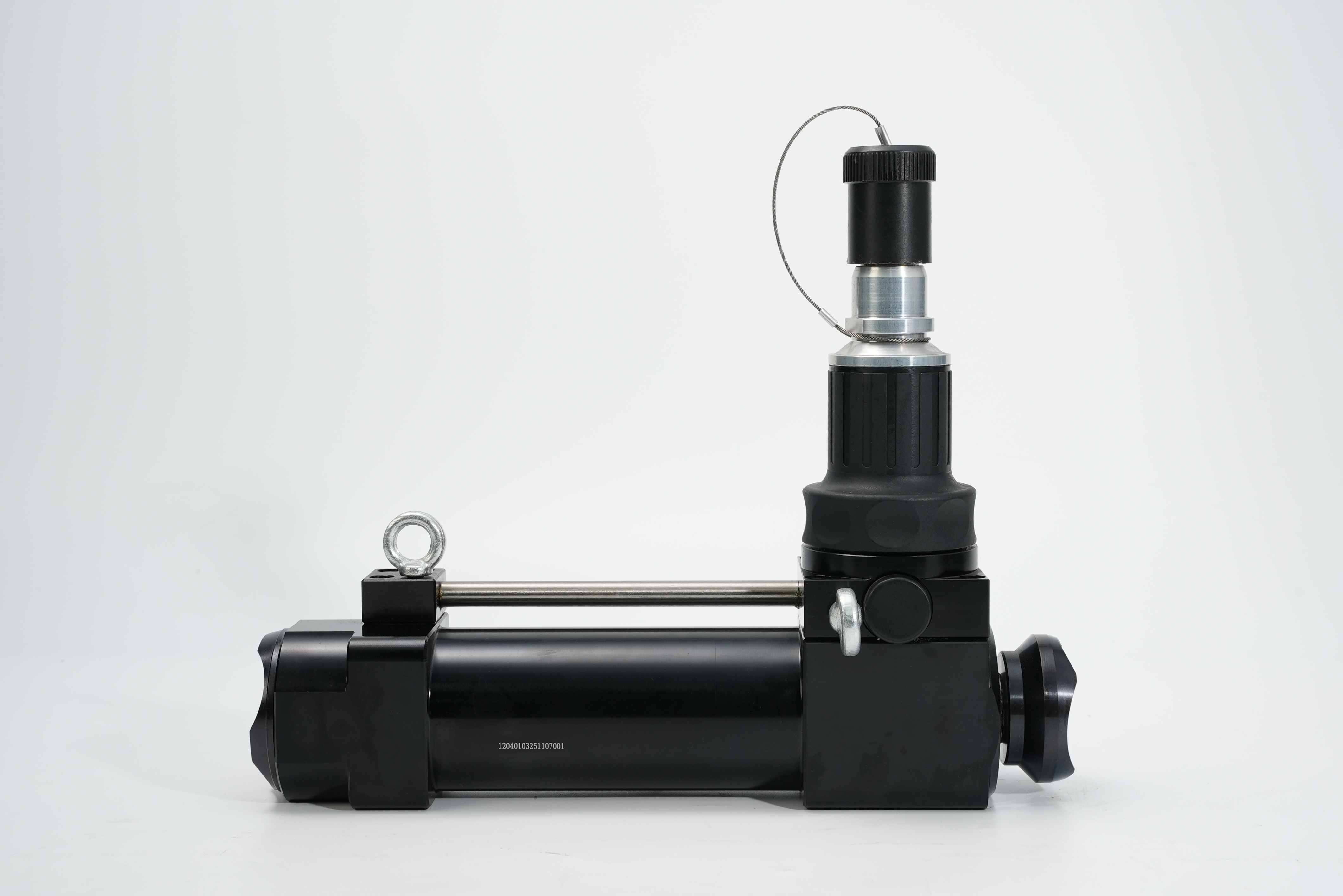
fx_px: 2101
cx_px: 672
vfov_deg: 24.1
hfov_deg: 35.4
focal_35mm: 56
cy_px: 448
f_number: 11
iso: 500
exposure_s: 1/100
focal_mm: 56.3
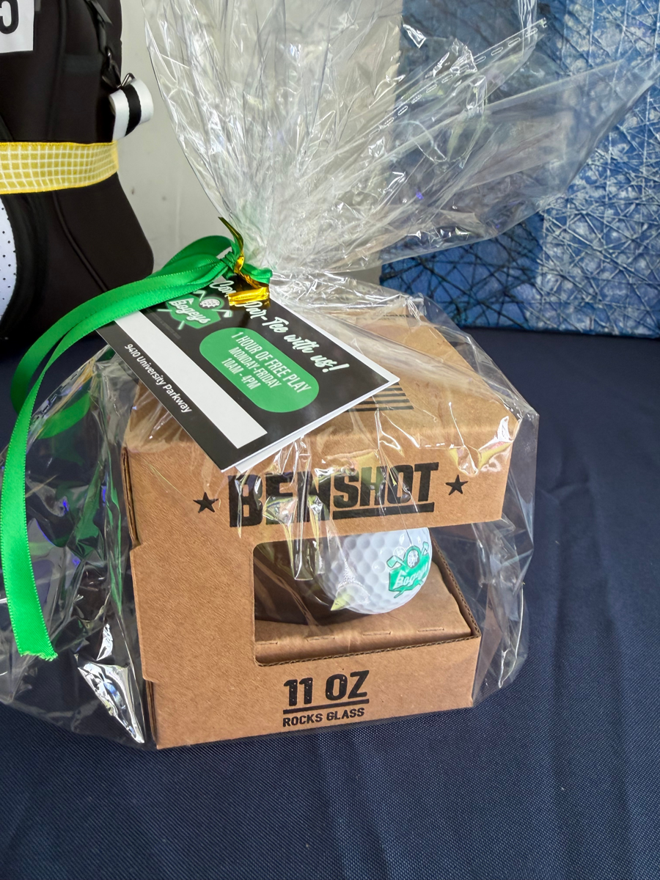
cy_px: 440
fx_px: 610
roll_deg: -4.1
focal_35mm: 24
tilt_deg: -20.5
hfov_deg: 56.8
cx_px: 330
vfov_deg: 71.6
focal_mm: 2.22
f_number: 2.2
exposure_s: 1/120
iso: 125
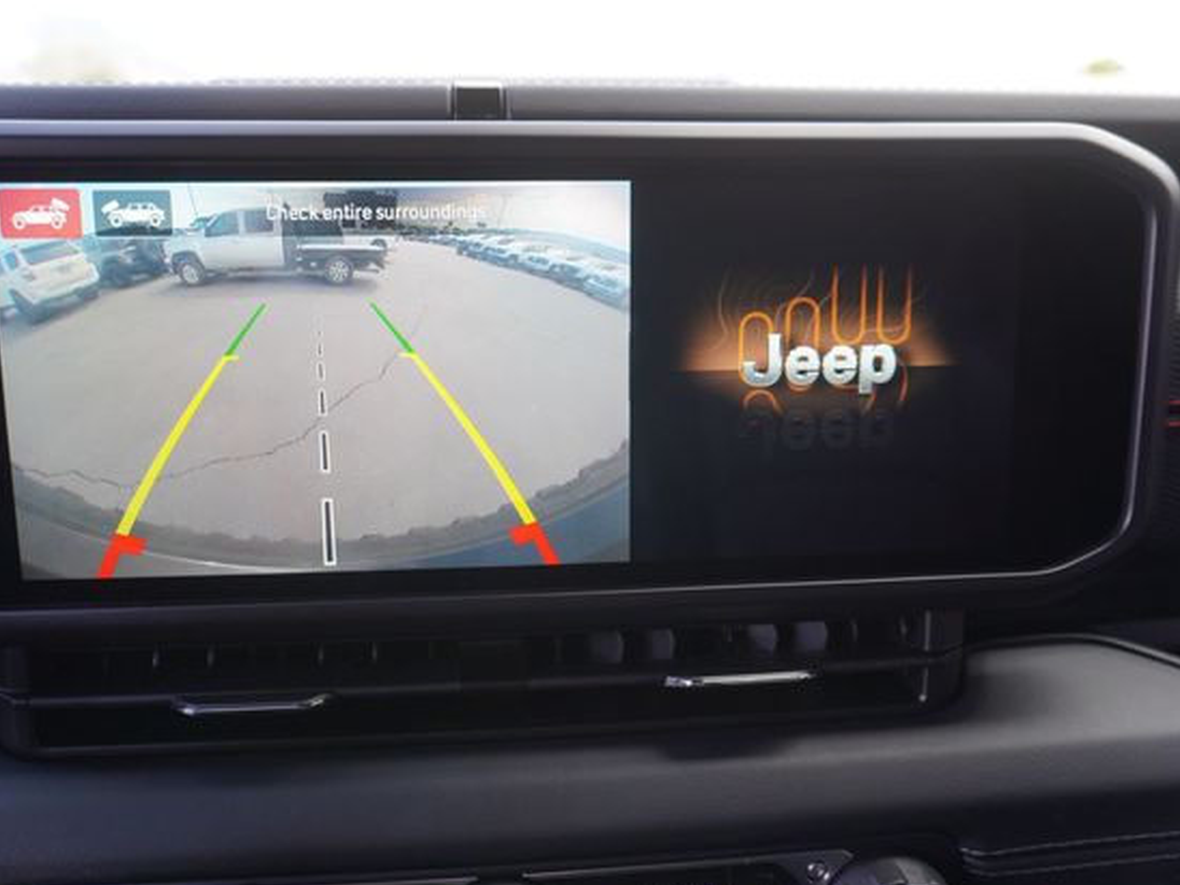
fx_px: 920
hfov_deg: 65.2
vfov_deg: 51.4
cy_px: 448
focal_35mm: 27
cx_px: 532
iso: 200
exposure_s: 1/60
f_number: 4
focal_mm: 16
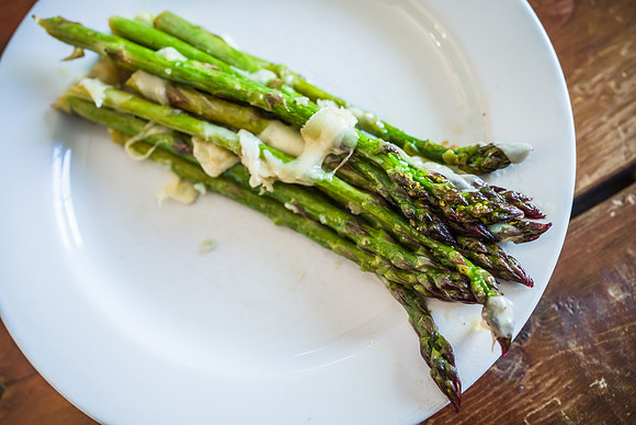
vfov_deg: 37.9
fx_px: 618
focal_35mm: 35
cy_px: 212
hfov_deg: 54.4
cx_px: 318
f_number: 4
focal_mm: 35
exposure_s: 1/50
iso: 1600
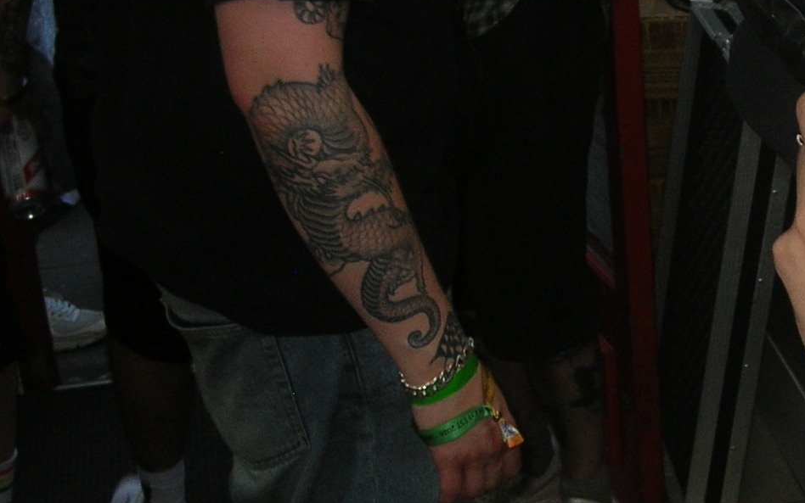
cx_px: 712
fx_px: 2019
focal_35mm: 92
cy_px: 349
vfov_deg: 14.2
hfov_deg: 22.1
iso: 50
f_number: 2.7
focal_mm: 6
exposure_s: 1/60.1
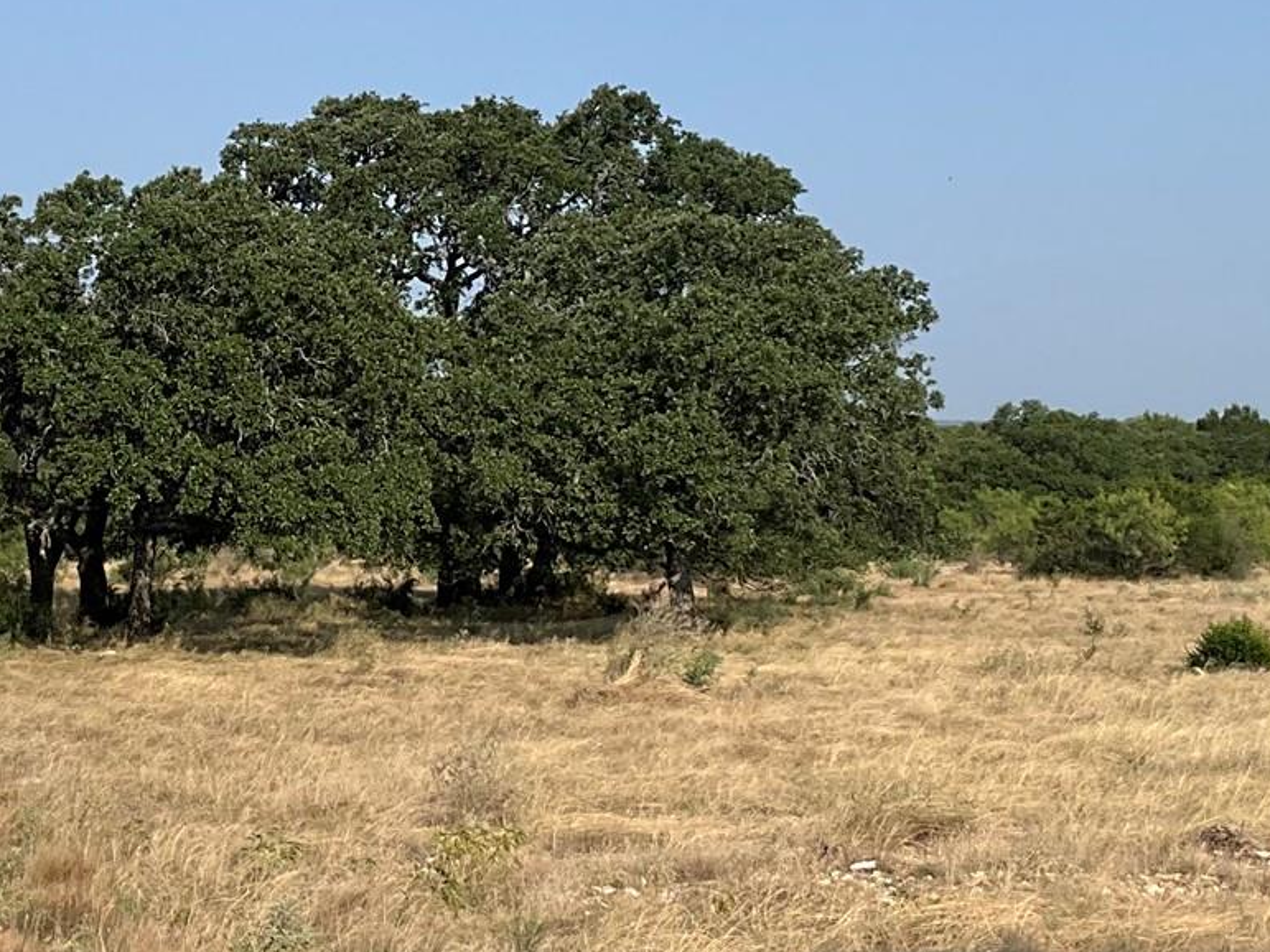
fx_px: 2825
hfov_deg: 25.1
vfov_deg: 19.1
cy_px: 385
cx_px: 339
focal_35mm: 77
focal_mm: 3
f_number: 1.8
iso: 25
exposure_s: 1/2667
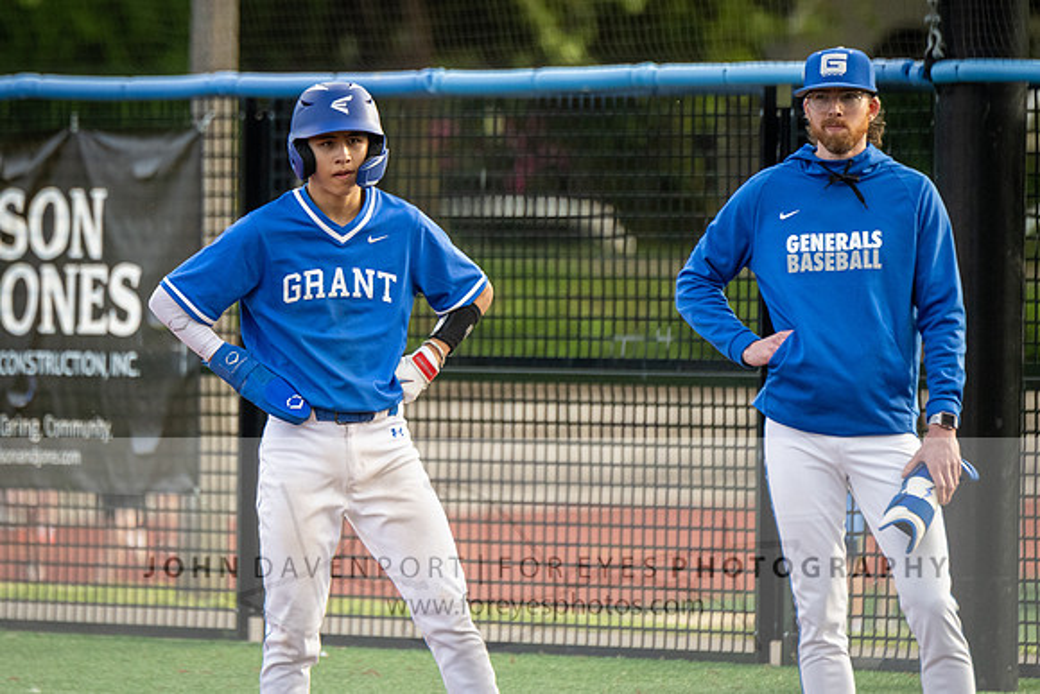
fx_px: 16170
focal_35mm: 560
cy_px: 313
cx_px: 317
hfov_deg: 3.7
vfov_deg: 2.5
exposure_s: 1/1000
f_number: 5.6
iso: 2200
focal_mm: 400
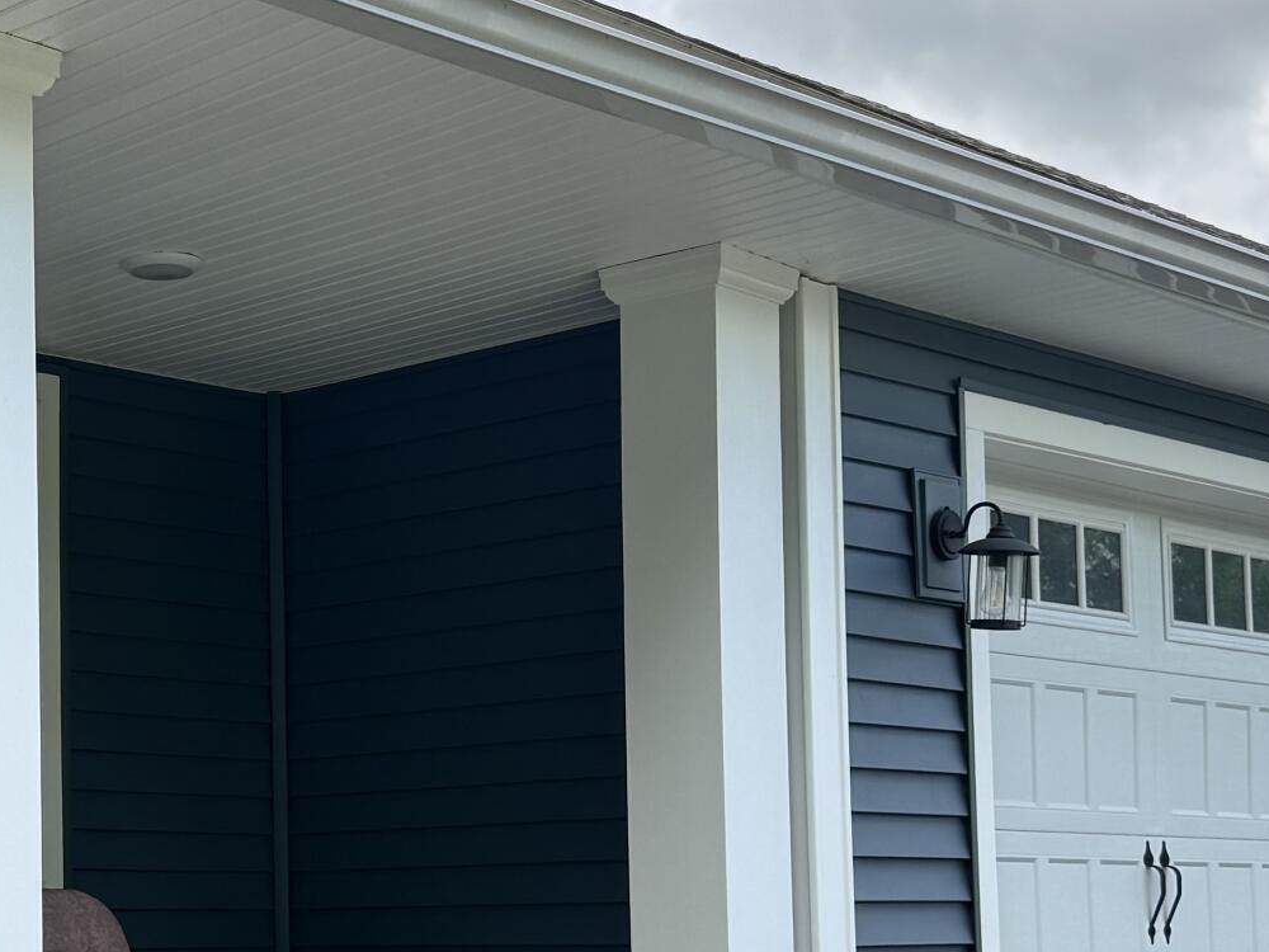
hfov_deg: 26.3
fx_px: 2639
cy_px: 736
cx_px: 162
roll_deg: +0.6
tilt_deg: +3.4
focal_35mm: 72
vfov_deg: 20.3
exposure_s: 1/1637
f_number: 1.78
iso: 80
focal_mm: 6.76
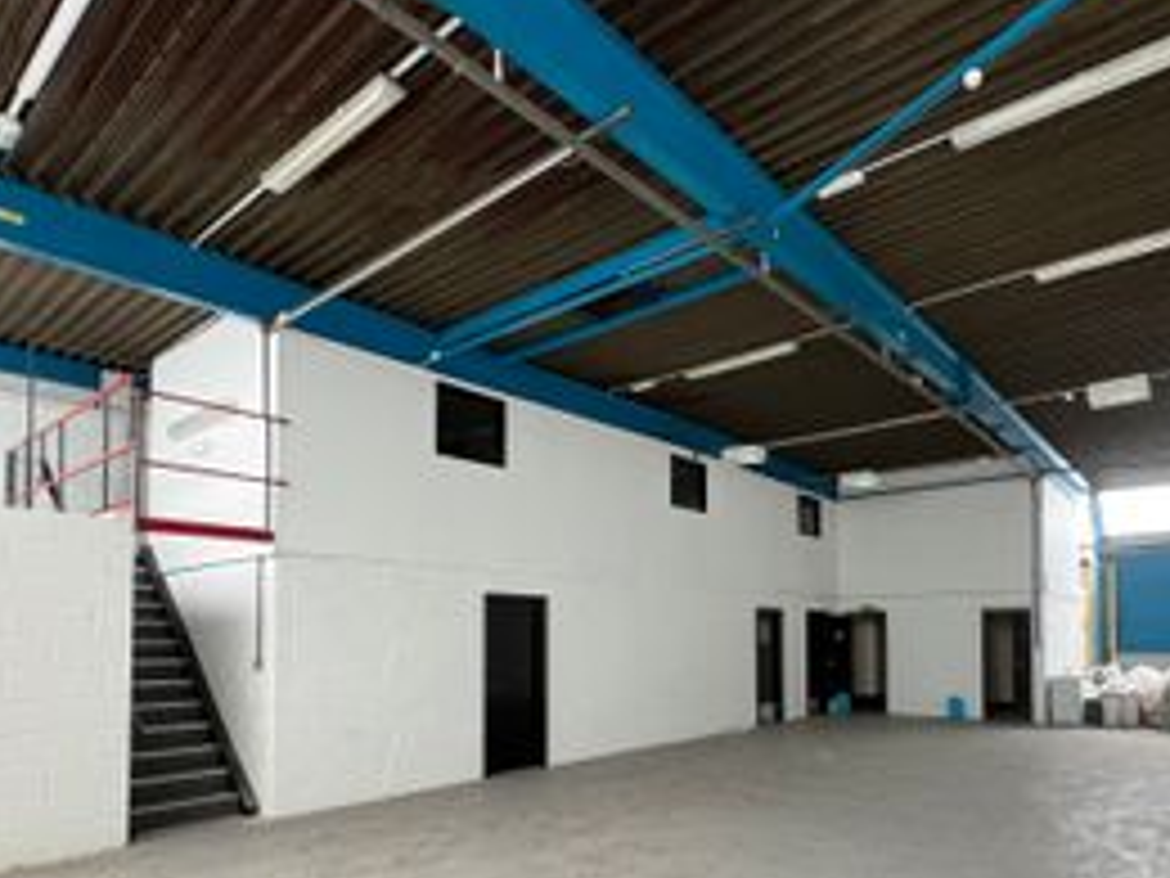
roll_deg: +0.0
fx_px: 676
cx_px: 742
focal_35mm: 20
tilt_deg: +1.5
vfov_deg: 63.5
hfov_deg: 80.0
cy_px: 617
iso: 125
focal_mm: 1.57
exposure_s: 1/99
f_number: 1.8
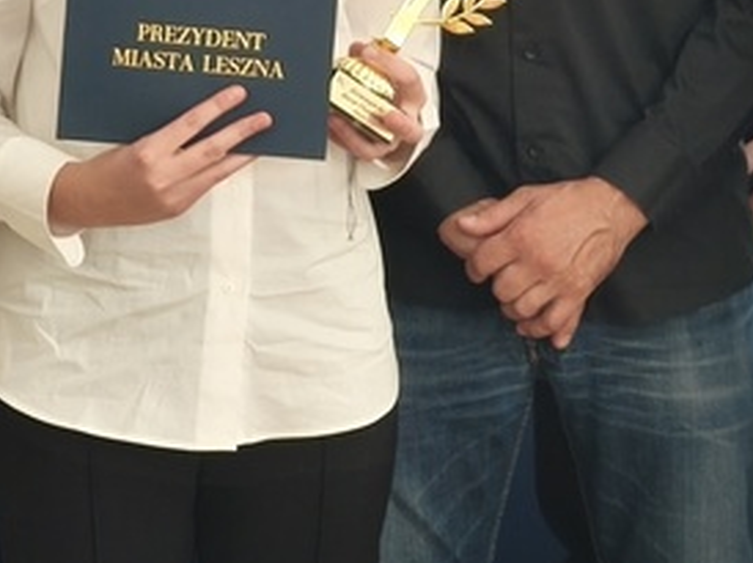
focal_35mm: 220
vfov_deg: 6.7
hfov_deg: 9.0
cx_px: 253
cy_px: -147
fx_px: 4781
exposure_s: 1/50
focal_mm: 8.8
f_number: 2
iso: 800
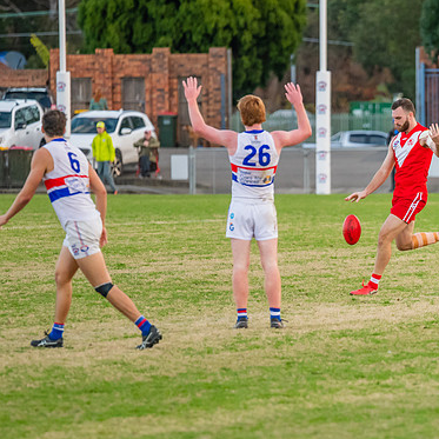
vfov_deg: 3.9
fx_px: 6442
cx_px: 436
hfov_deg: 3.9
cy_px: 219
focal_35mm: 449
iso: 2200
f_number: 2.8
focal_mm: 200
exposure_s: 1/1600
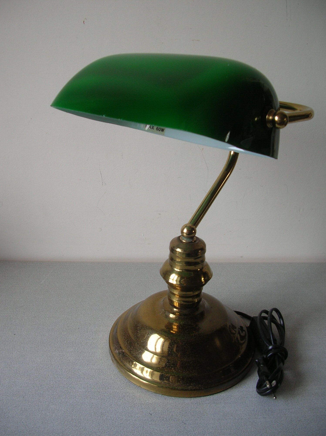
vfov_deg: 52.7
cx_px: 163
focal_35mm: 35
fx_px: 440
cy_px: 218
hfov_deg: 40.7
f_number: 2.8
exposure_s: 1/17
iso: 50
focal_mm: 5.8
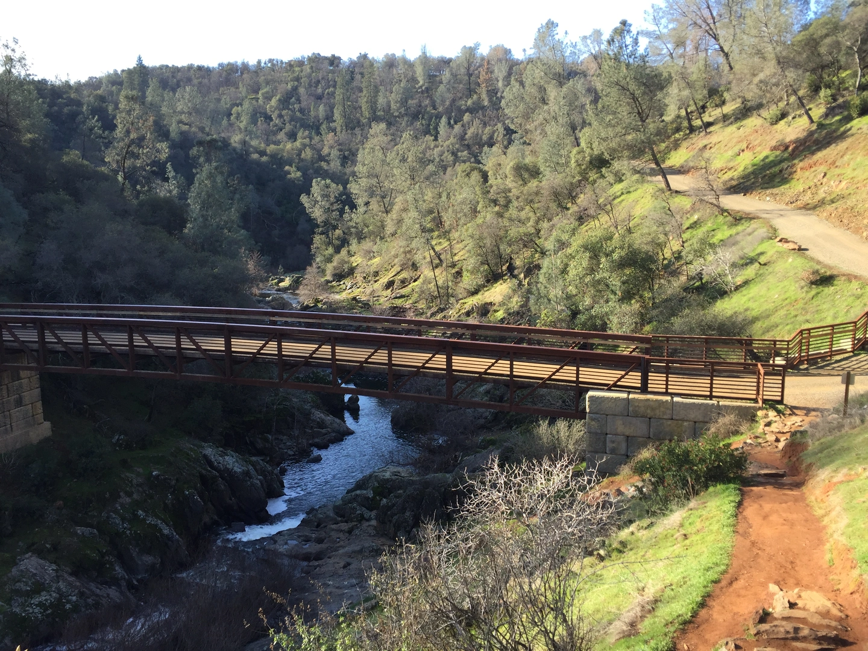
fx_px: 727
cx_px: 434
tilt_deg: -9.5
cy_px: 326
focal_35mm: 29
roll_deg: +0.0
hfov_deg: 61.7
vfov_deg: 48.2
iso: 32
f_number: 2.2
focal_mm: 4.15
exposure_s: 1/324
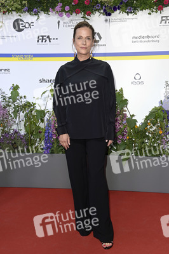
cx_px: 84
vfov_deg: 35.7
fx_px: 395
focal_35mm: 56
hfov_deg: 24.2
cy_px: 127
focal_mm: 56
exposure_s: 1/250
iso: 640
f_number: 6.3
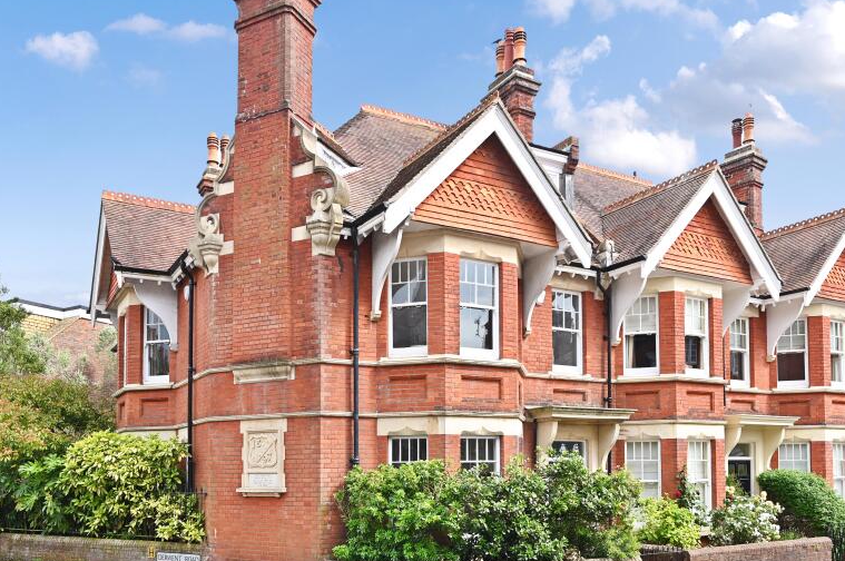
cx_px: 385
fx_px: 649
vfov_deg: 46.7
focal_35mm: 28
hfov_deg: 66.0
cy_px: 313
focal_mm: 20.5
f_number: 8
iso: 250
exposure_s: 1/200
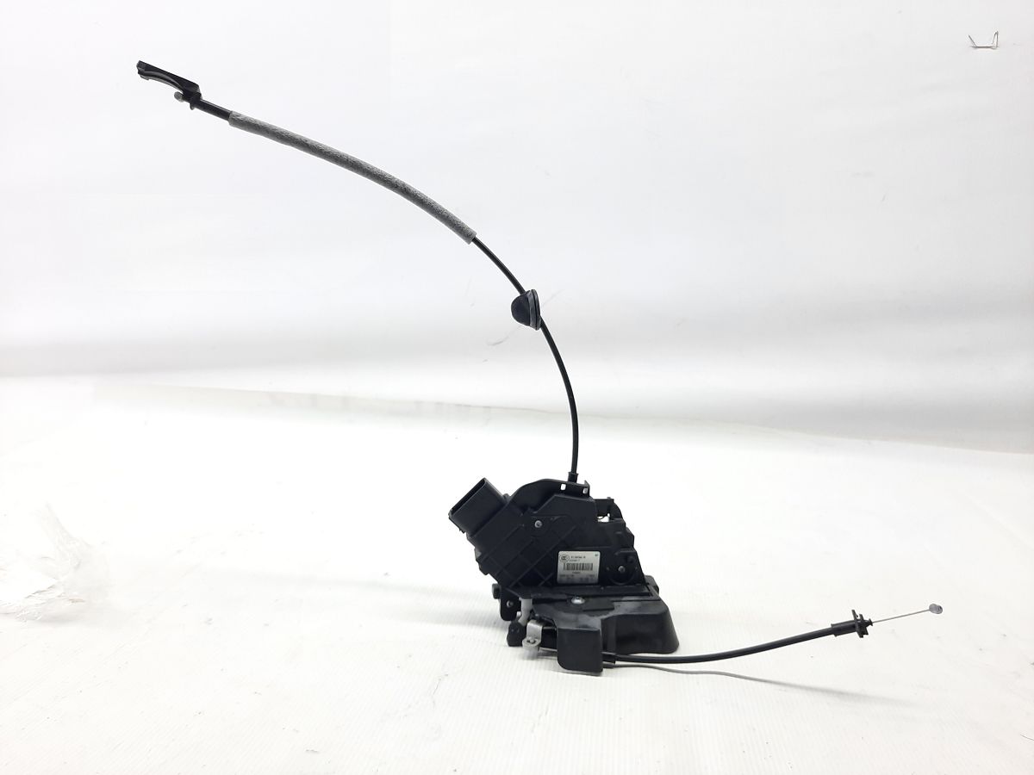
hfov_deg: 69.4
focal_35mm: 25
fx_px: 747
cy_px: 388
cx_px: 517
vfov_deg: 54.9
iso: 100
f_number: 2
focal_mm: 4.6
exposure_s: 1/50
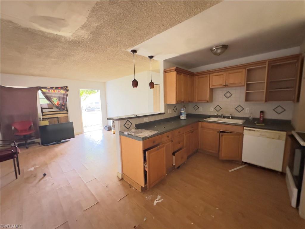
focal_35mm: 14
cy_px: 114
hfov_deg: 102.1
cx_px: 152
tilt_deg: -7.3
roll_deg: +1.8
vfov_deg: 85.7
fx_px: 123
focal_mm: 2.22
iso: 1250
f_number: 2.2
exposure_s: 1/38
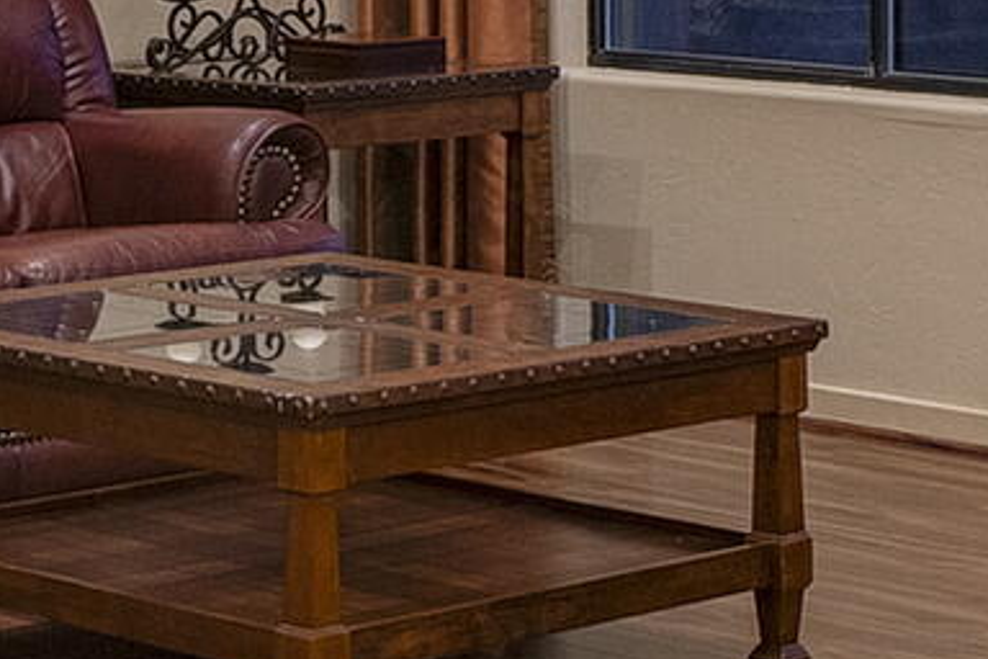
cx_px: 134
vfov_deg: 9.2
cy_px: -281
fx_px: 4007
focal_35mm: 146
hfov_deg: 13.9
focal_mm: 20
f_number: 7.1
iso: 200
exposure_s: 1/1.67
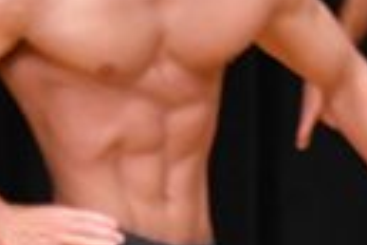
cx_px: -64
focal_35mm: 1717
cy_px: 256
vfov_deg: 0.8
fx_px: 17502
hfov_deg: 1.2
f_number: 5.6
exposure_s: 1/400
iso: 4000
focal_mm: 190
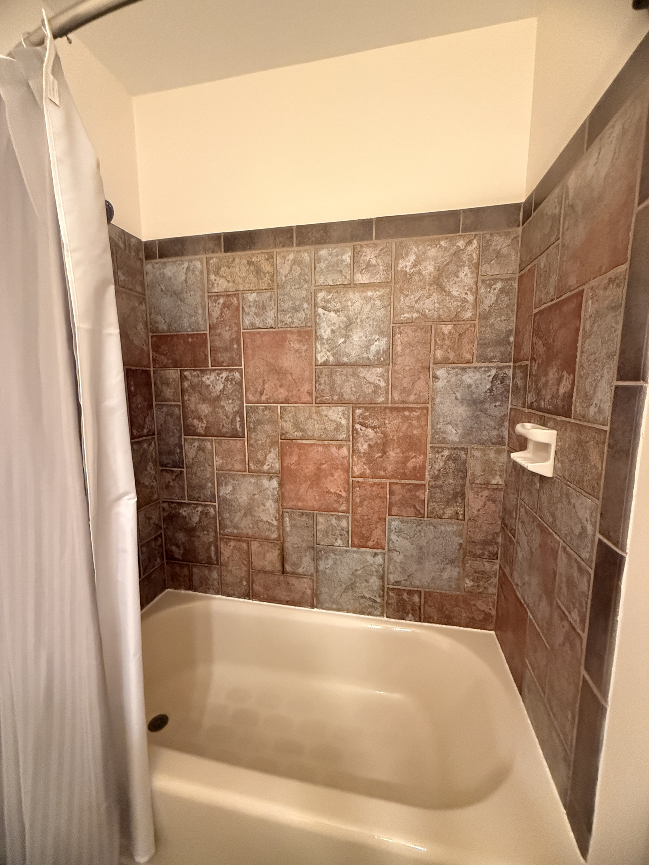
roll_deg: -0.1
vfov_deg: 102.1
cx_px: 324
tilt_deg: -8.4
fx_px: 350
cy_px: 432
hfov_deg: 85.7
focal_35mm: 14
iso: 1000
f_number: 2.2
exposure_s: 1/60
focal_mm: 2.22
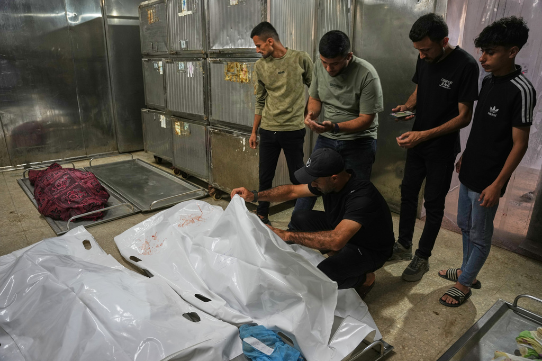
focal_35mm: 24
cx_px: 271
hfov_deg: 73.8
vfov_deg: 53.1
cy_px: 180
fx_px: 361
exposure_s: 1/125
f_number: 2.8
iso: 500
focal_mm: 24
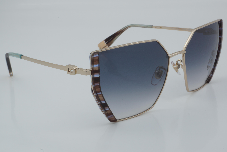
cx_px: 114
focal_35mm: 68
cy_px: 76
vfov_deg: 20.2
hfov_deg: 29.9
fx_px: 426
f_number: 32
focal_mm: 45
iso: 100
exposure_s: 1/4
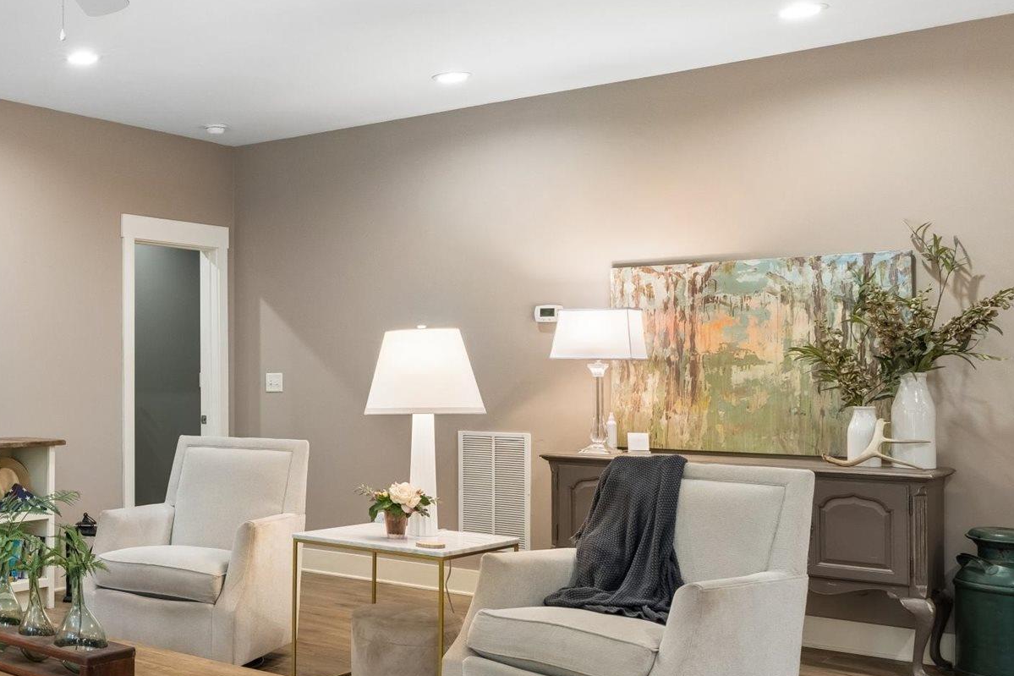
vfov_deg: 32.6
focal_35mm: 41
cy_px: 374
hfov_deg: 40.1
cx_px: -52
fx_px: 1155
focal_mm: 16
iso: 400
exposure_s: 1/5
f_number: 13
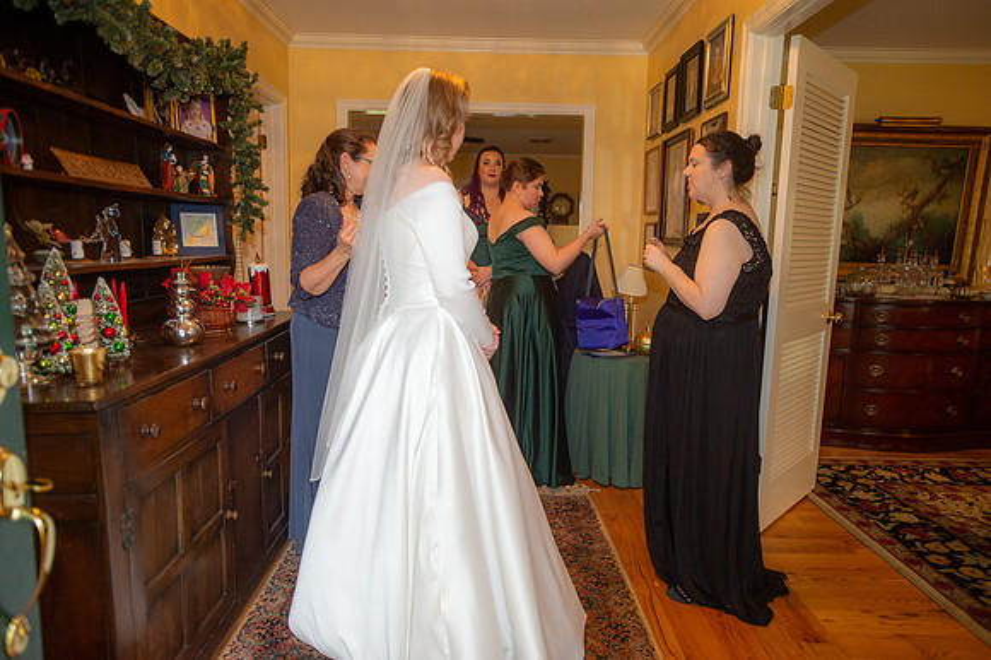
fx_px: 660
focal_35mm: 24
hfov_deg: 73.8
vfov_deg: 53.1
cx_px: 496
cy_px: 330
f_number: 3.2
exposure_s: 1/100
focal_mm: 24
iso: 1250
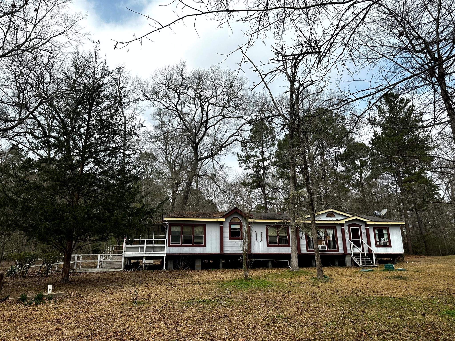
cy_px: 170
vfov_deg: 56.8
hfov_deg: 71.6
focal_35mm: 24
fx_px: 315
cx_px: 228
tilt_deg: +18.0
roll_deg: +1.2
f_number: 1.78
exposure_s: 1/4016
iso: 80
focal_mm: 6.86
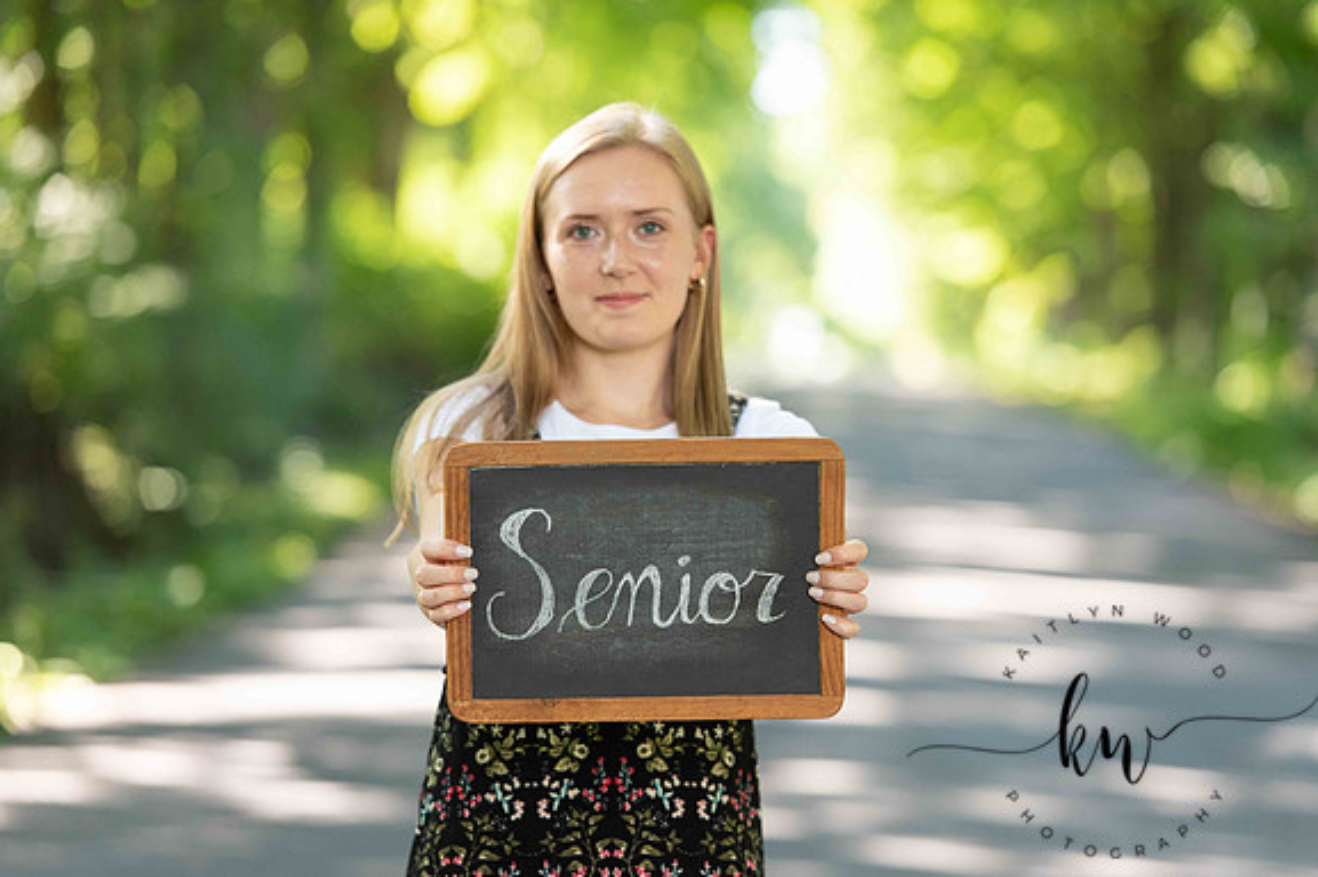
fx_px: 6074
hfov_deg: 12.4
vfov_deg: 8.3
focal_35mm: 166
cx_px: 658
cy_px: 437
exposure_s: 1/200
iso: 640
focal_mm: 165
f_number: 3.5
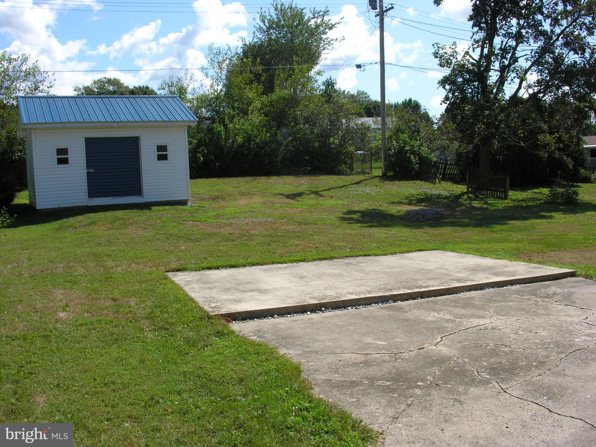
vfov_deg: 40.7
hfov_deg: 52.6
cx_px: 298
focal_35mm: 35
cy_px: 224
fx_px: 603
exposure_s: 1/266
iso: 50
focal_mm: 8.9
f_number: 6.3
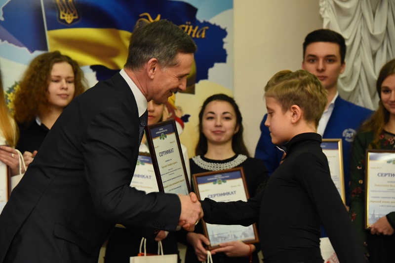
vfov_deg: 9.5
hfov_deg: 14.1
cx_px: 198
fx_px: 1591
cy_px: 132
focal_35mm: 145
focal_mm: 145
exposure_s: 1/100
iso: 4000
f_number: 7.1
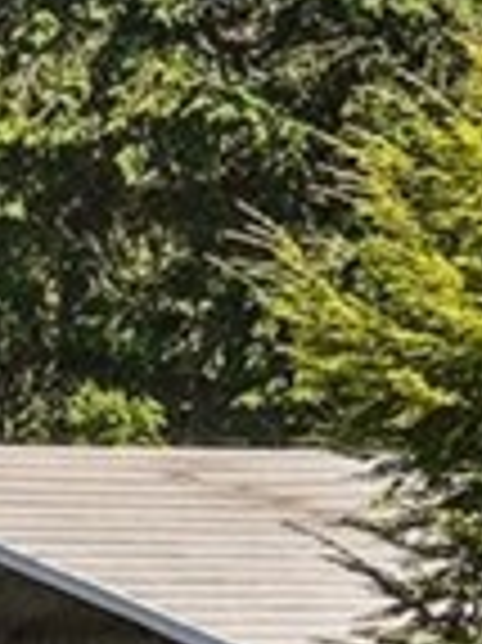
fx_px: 8906
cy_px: 493
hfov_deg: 2.8
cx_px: -2565
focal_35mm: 479
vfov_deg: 4.1
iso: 100
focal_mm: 28
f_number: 8
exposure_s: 1/250
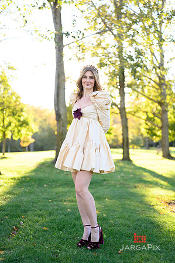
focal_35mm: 50
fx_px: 365
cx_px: 88
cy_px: 132
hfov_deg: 26.9
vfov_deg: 39.6
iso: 320
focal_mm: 50
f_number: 2
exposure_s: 1/800
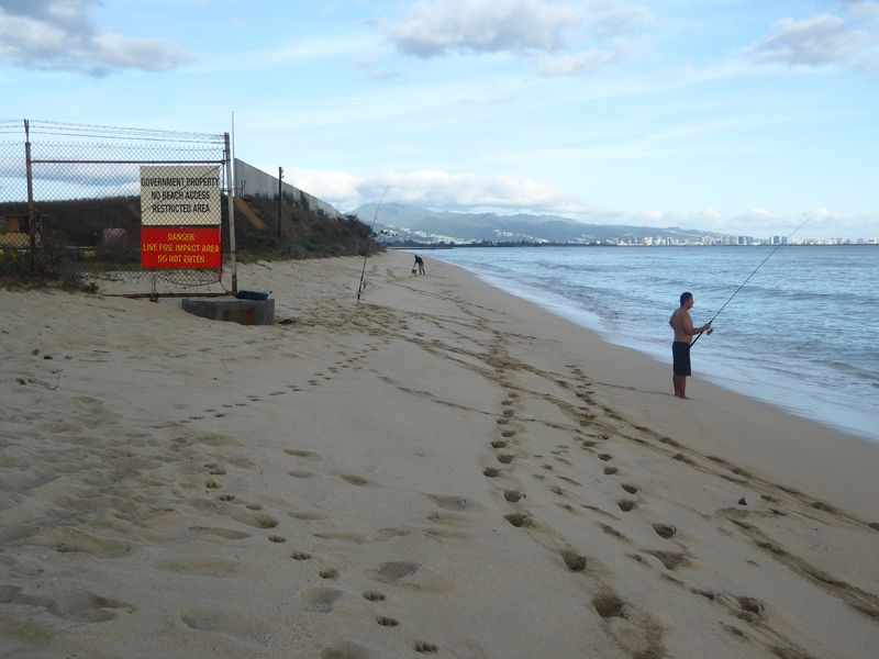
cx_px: 440
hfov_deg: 44.8
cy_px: 330
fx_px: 1067
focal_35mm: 42
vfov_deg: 34.3
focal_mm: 7.2
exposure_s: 1/320
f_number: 3.8
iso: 80
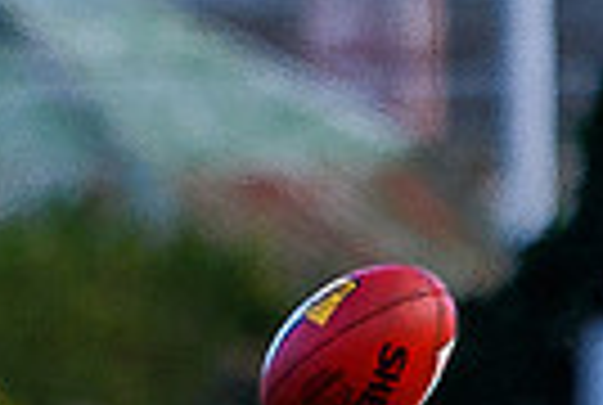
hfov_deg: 0.5
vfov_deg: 0.4
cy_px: 559
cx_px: -146
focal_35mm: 3813
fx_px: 64010
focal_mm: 200
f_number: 2.8
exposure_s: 1/1600
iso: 220
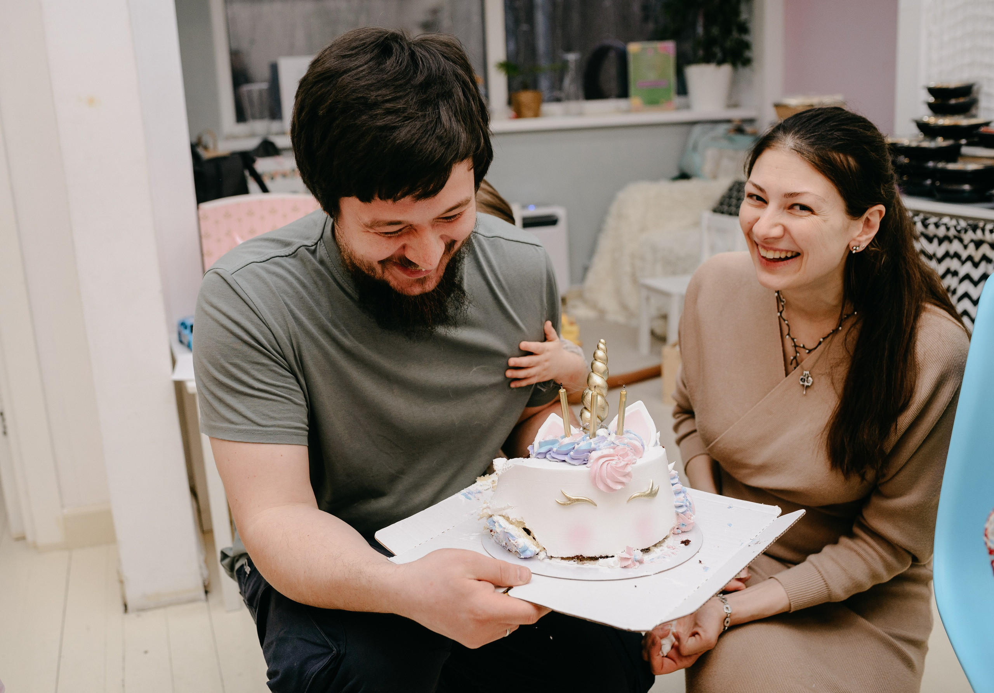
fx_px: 1017
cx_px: 471
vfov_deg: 37.6
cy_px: 344
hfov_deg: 52.1
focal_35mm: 36
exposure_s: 1/160
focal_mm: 35
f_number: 3.2
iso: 400
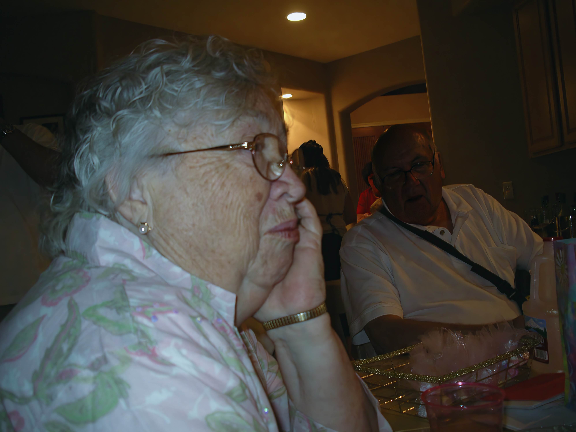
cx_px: 288
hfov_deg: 50.1
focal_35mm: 37
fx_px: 616
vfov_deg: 38.7
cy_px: 216
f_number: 2.8
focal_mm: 7.8
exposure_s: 1/40
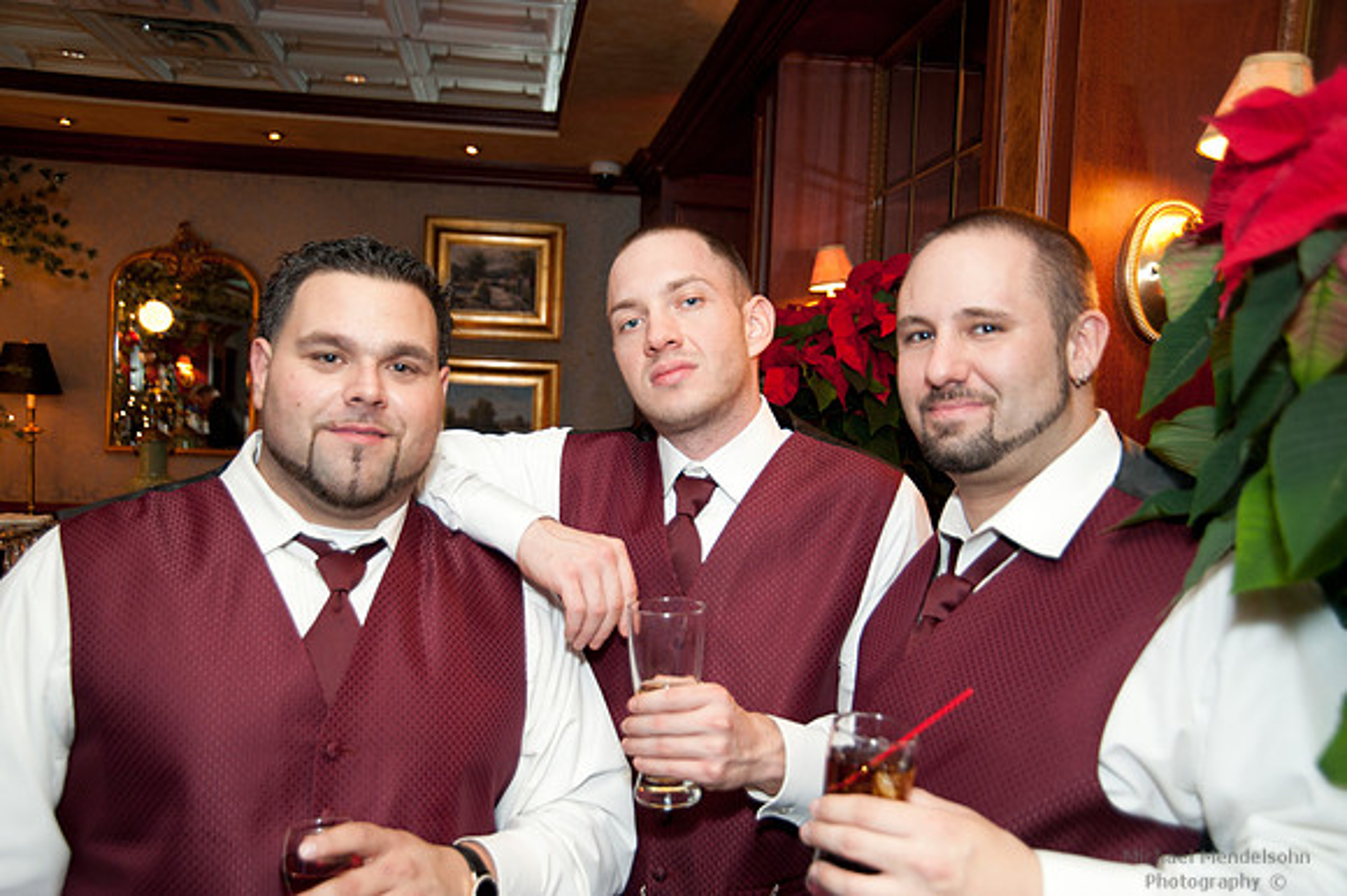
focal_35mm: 35
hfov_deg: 54.5
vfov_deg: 37.8
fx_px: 1309
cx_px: 674
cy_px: 448
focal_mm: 35
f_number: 4
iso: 1250
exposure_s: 1/60
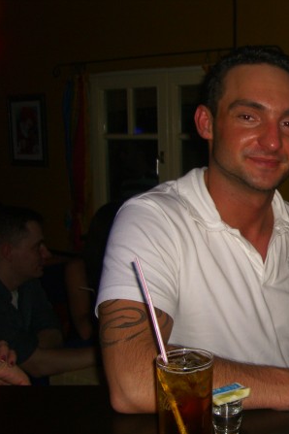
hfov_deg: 24.4
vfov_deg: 37.5
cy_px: 217
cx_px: 288
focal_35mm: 53
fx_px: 638
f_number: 2.8
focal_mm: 7.9
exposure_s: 1/60
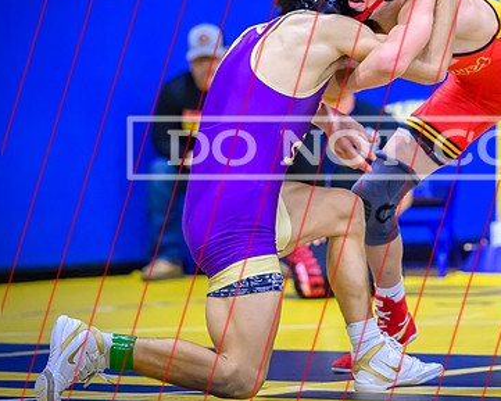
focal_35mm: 246
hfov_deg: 7.8
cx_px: 375
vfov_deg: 6.3
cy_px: 120
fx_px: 3649
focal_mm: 120
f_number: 2.8
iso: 8000
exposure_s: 1/640
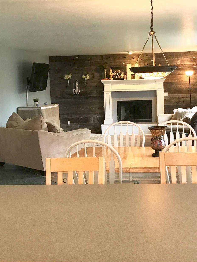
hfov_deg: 31.9
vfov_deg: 41.9
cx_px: 132
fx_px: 341
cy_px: 106
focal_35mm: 45
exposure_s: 1/15
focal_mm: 3.99
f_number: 1.8
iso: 40
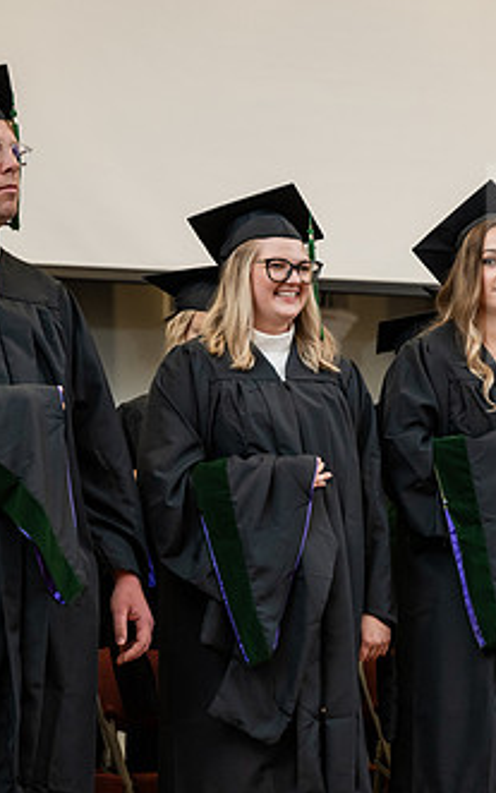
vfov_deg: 16.4
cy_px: 454
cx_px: 415
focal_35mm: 127
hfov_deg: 10.3
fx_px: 2746
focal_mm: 71
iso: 1250
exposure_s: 1/160
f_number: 3.2
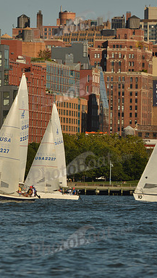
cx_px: -7
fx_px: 3266
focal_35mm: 442
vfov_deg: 4.9
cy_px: 139
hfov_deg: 2.8
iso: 200
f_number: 10
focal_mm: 280
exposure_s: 1/1000
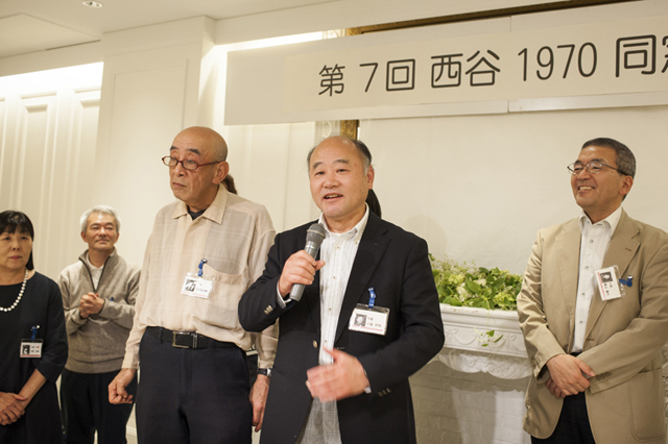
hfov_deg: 54.5
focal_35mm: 35
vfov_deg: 37.8
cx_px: 334
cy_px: 222
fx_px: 649
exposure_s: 1/100
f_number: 5.6
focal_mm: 35
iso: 400
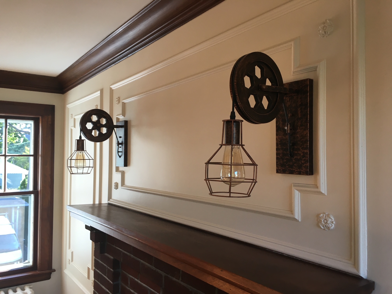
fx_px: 328
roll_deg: +1.1
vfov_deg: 48.2
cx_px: 196
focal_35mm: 29
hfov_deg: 61.7
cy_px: 147
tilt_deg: -0.6
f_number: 2.2
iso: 25
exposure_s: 1/40
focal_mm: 4.15
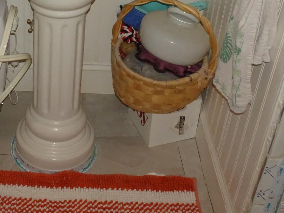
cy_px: 20
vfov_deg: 22.7
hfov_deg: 29.8
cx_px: 47
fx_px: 517
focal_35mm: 63
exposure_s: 1/40
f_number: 4
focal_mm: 5.79
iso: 320
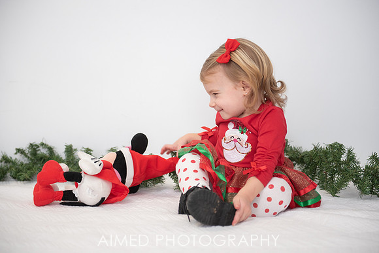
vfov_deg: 20.0
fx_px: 716
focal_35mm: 68
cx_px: 192
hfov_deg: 29.7
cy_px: 125
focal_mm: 66
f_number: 2.8
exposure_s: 1/200
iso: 500
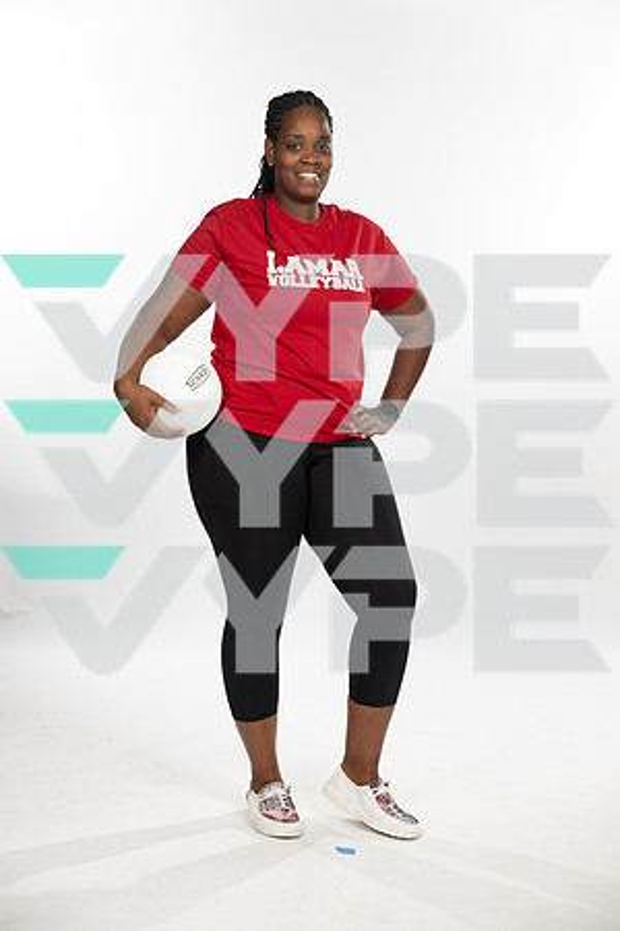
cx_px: 310
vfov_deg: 34.5
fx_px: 1498
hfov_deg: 23.4
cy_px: 466
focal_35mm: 58
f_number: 5.6
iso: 200
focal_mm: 58
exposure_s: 1/250
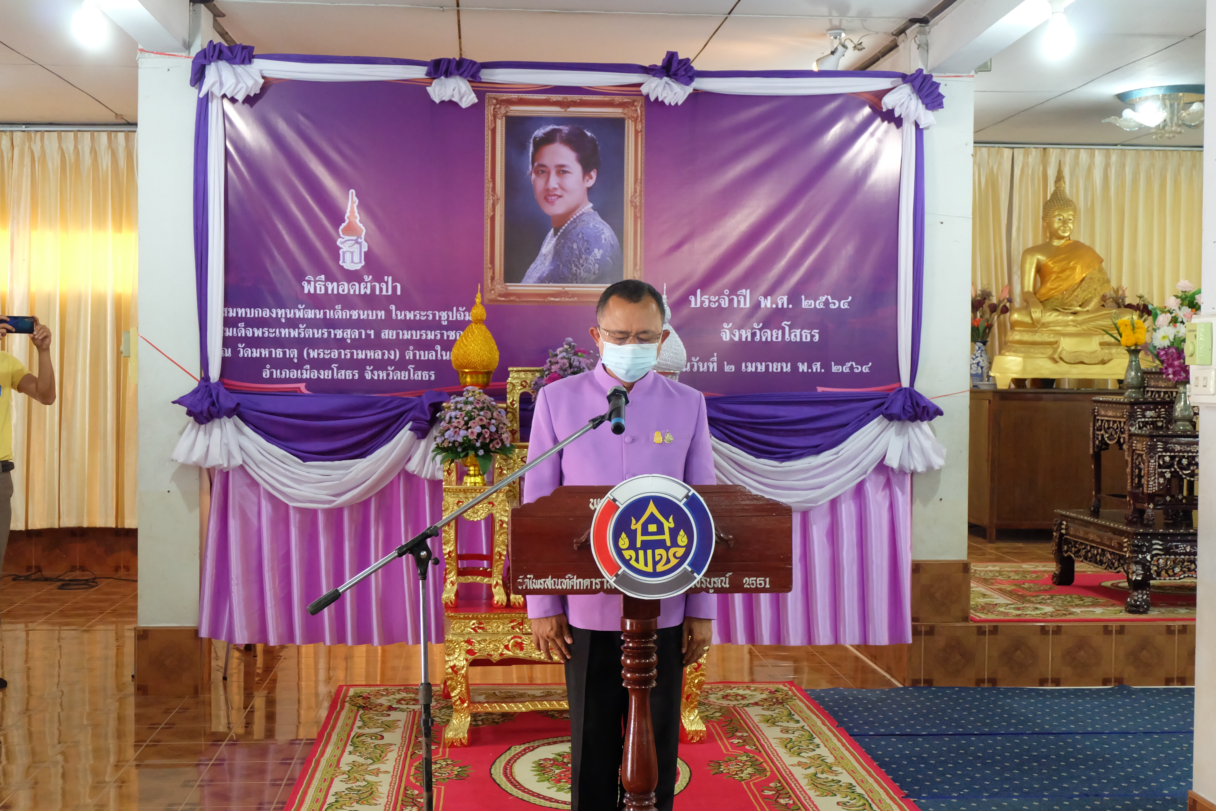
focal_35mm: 47
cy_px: 406
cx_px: 608
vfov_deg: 28.6
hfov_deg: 41.9
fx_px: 1587
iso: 5000
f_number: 4.7
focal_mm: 31
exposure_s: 1/70
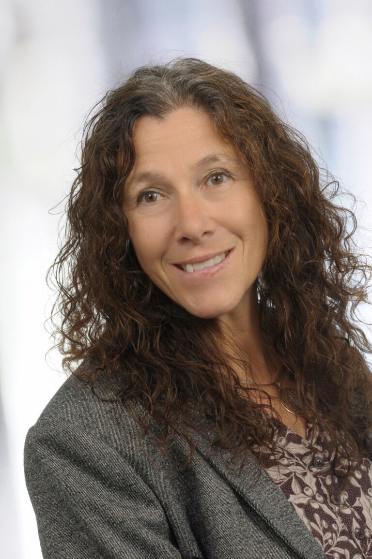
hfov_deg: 9.9
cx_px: 186
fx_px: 2144
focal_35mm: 138
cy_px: 280
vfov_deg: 14.9
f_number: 20
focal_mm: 92
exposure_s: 1/100
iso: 250
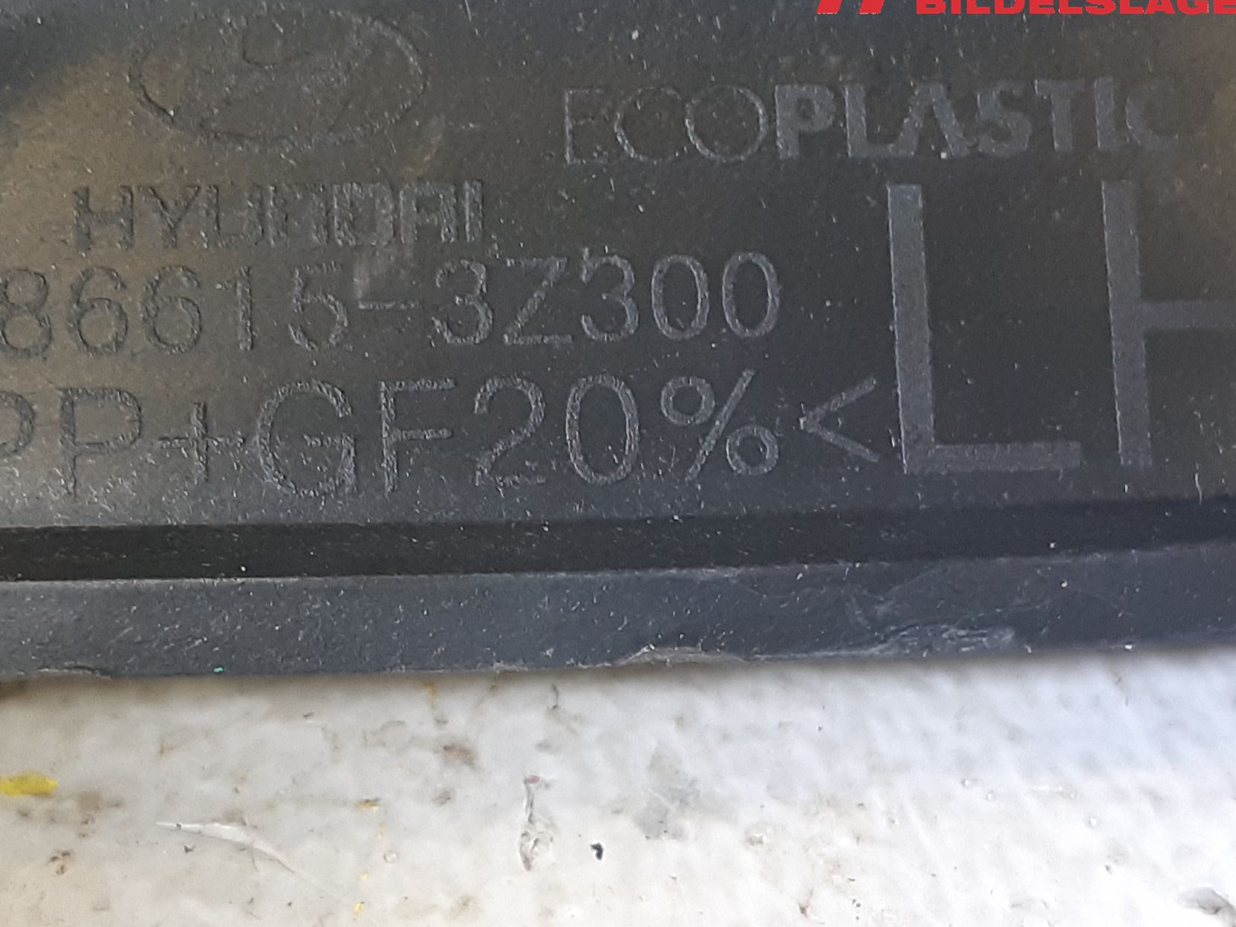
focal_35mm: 32
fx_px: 1143
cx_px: 512
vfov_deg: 44.2
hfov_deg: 56.5
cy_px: 458
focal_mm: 3.93
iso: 200
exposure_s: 1/50
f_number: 1.7
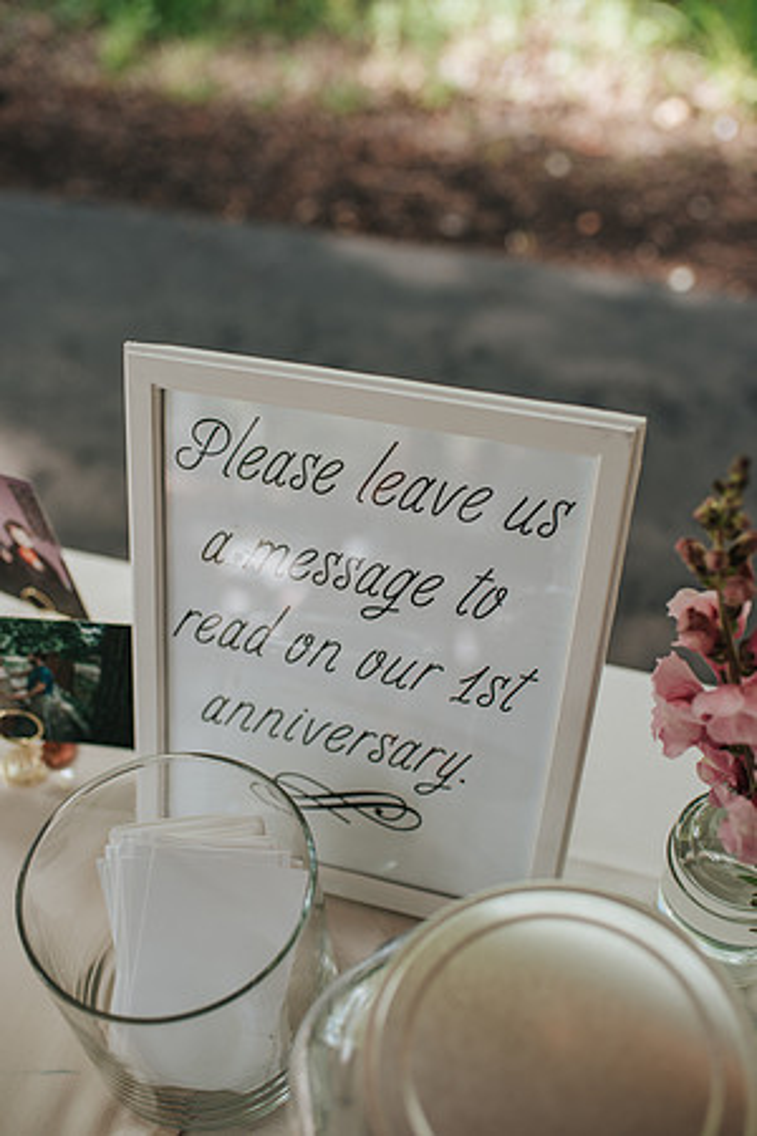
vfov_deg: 54.4
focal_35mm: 35
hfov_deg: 37.9
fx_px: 1104
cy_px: 568
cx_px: 378
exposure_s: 1/125
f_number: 2.8
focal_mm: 35
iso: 125
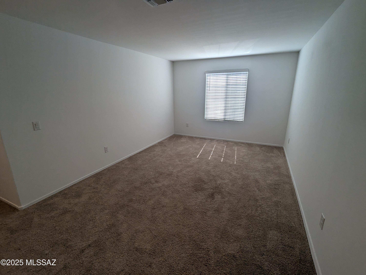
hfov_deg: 94.4
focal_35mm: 16
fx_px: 169
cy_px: 138
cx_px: 183
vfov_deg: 78.2
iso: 50
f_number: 2.2
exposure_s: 1/167
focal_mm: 2.35
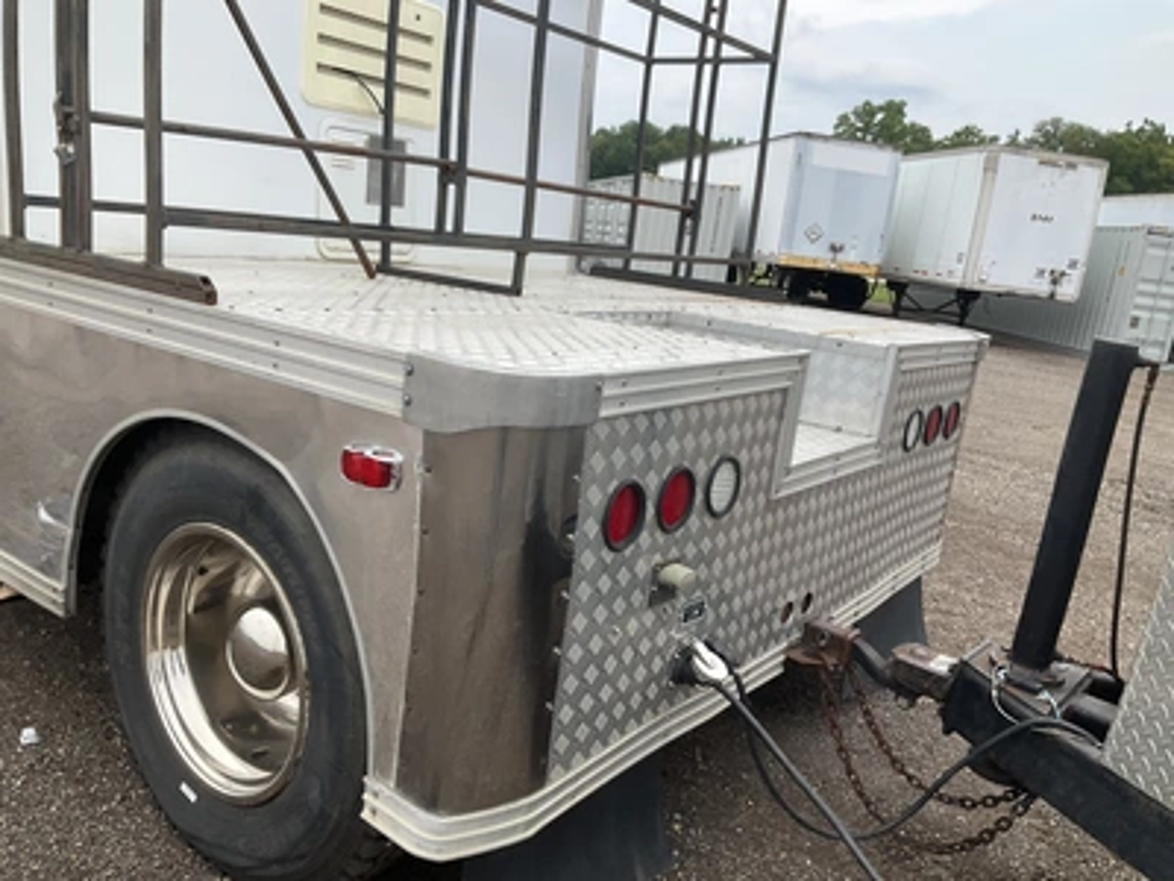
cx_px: 587
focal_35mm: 29
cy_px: 440
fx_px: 984
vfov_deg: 48.2
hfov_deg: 61.7
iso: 25
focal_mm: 3
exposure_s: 1/929
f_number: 1.8
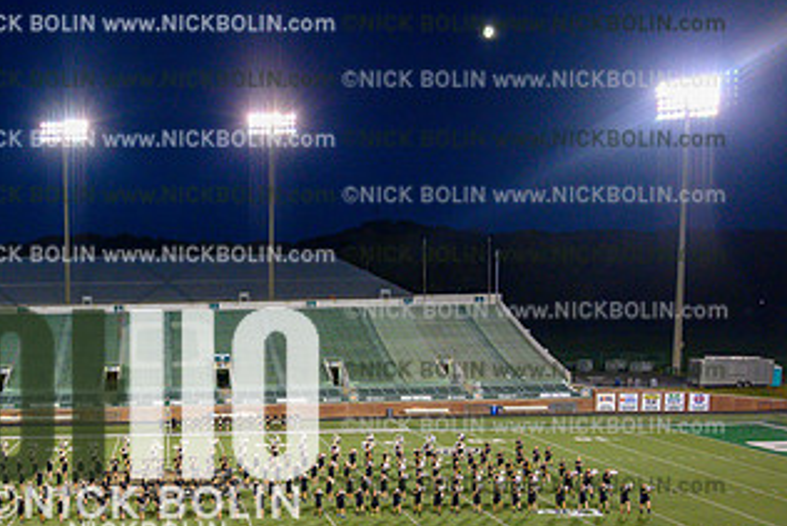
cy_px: 426
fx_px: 962
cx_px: 142
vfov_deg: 29.8
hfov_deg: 42.2
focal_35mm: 44
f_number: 4
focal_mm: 24
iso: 4000
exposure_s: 1/1000
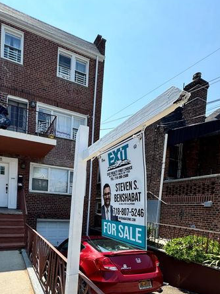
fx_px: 178
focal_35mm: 21
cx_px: 75
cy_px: 213
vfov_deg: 74.5
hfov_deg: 61.9
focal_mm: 2.22
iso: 40
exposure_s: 1/1048
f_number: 2.2
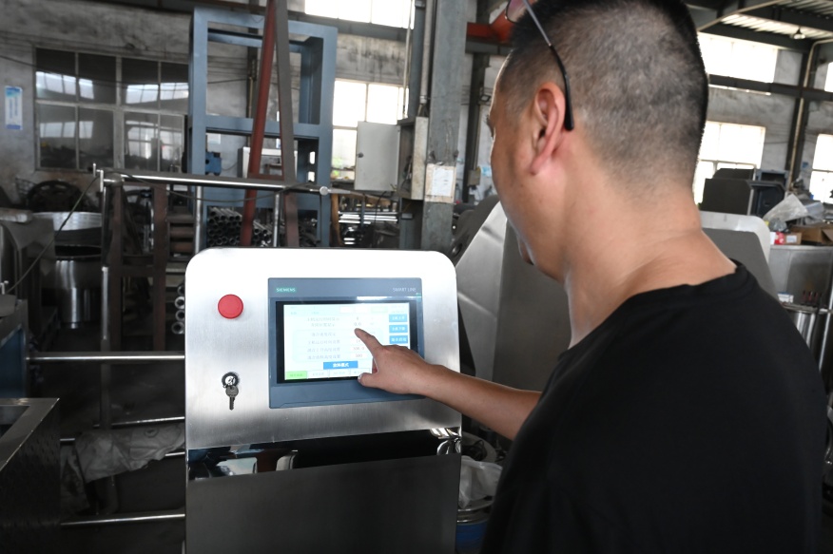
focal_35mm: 28
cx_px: 416
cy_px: 277
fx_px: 647
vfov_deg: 46.4
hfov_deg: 65.5
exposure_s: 1/125
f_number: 6.3
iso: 5000
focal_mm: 28
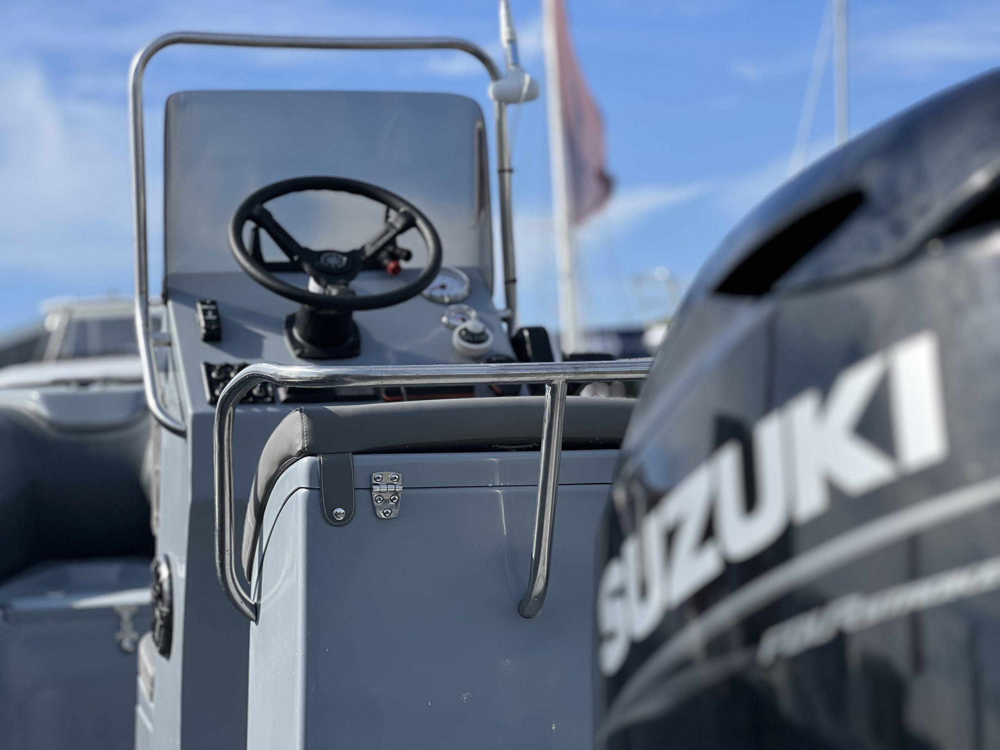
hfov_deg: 25.3
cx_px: 500
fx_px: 2224
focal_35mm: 77
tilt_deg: +3.2
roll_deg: +3.9
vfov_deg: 19.1
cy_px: 375
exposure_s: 1/539
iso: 32
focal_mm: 9
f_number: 2.8
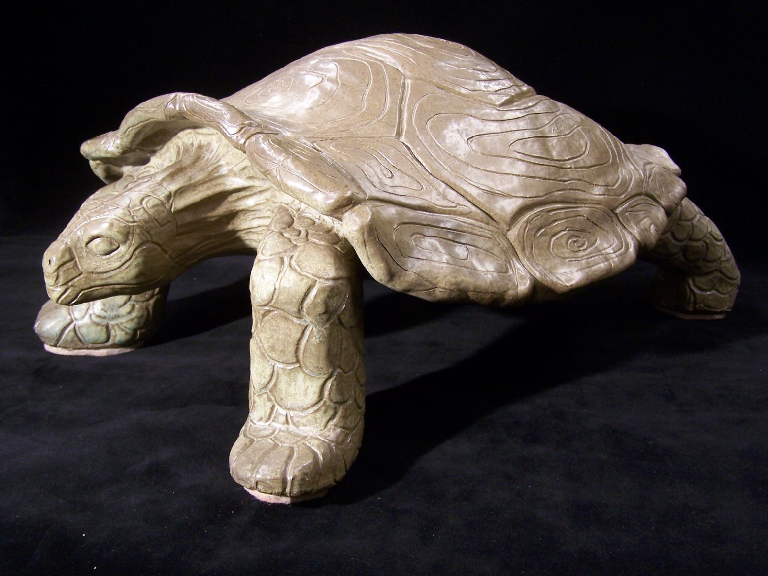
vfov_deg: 36.8
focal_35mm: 39
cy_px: 287
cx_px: 385
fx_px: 865
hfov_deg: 47.9
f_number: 2.8
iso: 140
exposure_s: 1/25
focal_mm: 6.3
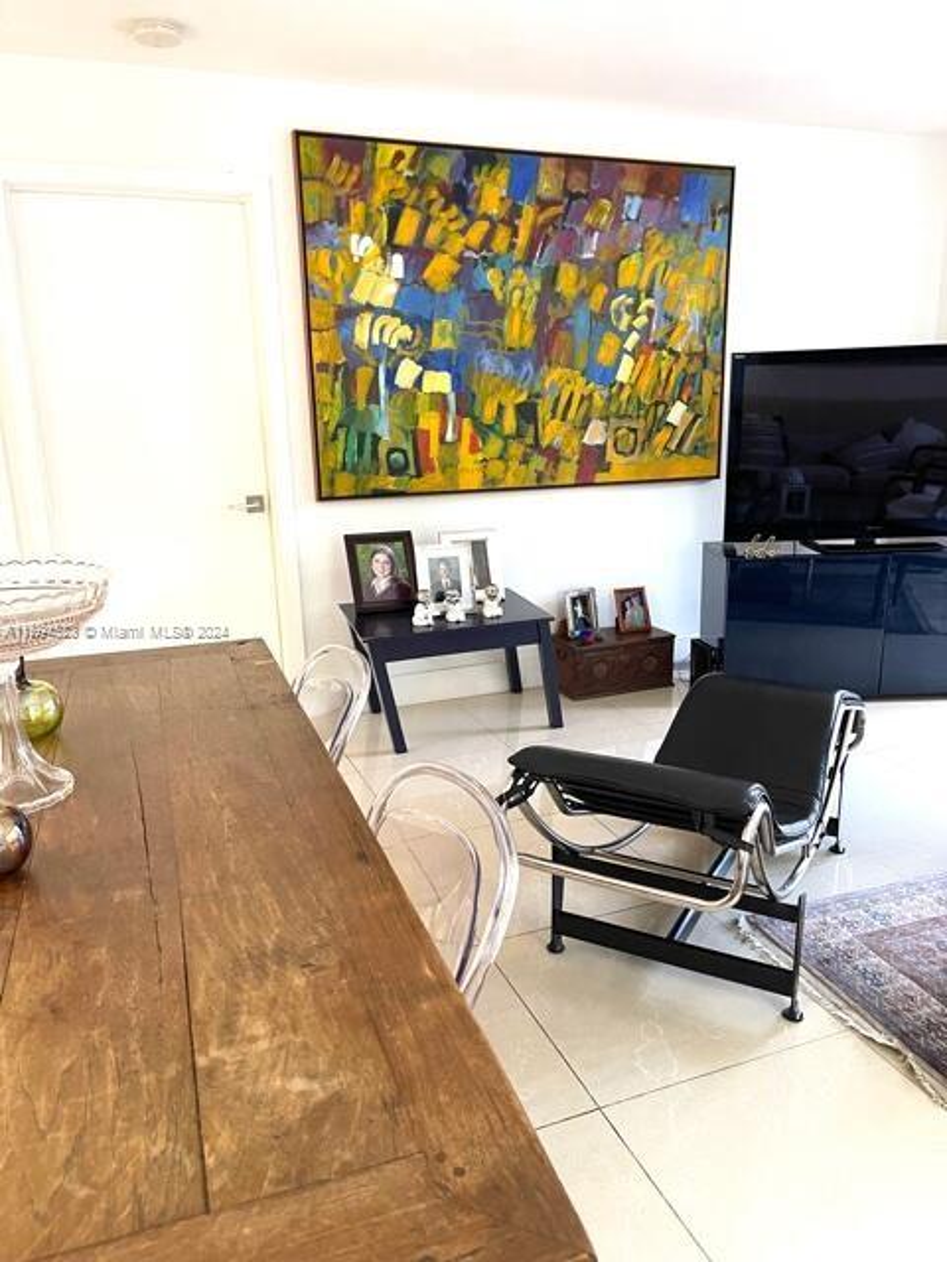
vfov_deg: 67.3
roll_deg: +1.4
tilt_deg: -14.6
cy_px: 631
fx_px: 948
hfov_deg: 53.1
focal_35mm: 26
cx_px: 474
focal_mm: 5.1
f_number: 1.6
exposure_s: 1/60
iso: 400
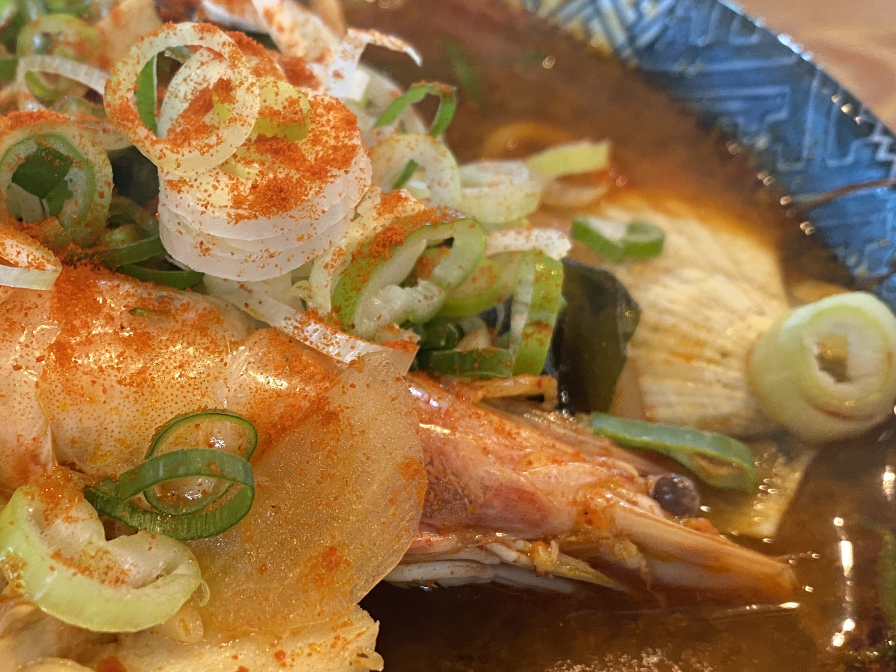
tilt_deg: -50.4
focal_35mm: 48
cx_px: 306
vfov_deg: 30.0
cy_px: 448
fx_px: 1242
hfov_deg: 39.2
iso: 200
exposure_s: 1/60
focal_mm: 4.25
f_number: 1.8
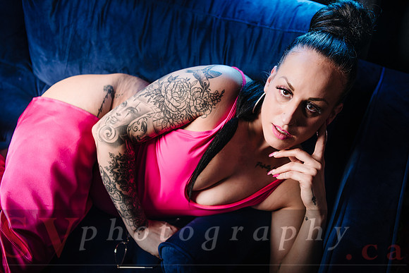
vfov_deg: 35.1
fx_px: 432
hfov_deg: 50.7
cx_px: 204
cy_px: 136
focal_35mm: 38
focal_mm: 38
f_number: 3.2
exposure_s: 1/125
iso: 64
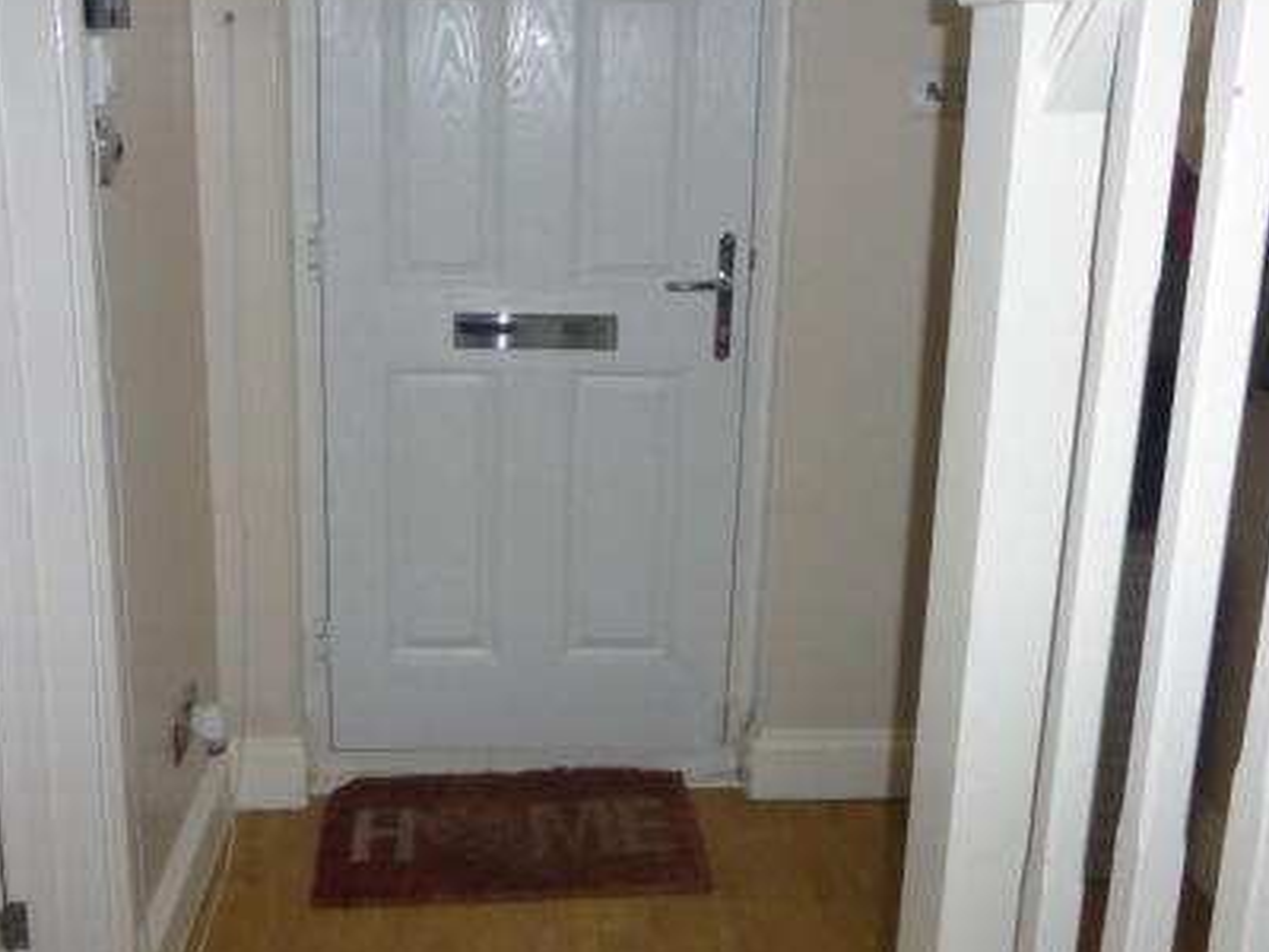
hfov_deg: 52.5
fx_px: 1283
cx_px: 554
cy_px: 344
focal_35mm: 35
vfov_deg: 40.4
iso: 500
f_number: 3.3
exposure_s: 1/60
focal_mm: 4.3
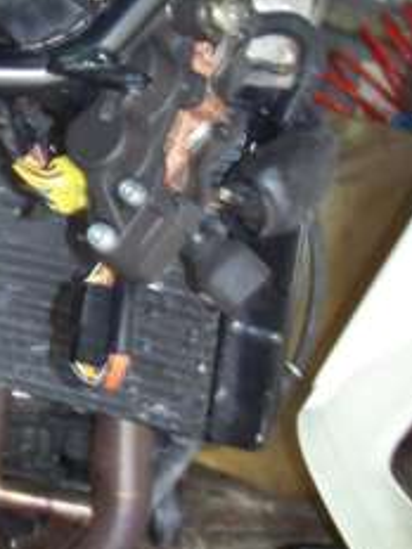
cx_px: -28
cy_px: 170
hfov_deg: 10.6
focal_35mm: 139
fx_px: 2206
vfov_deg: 14.2
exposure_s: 1/40
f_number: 2.8
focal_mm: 6.3
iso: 200
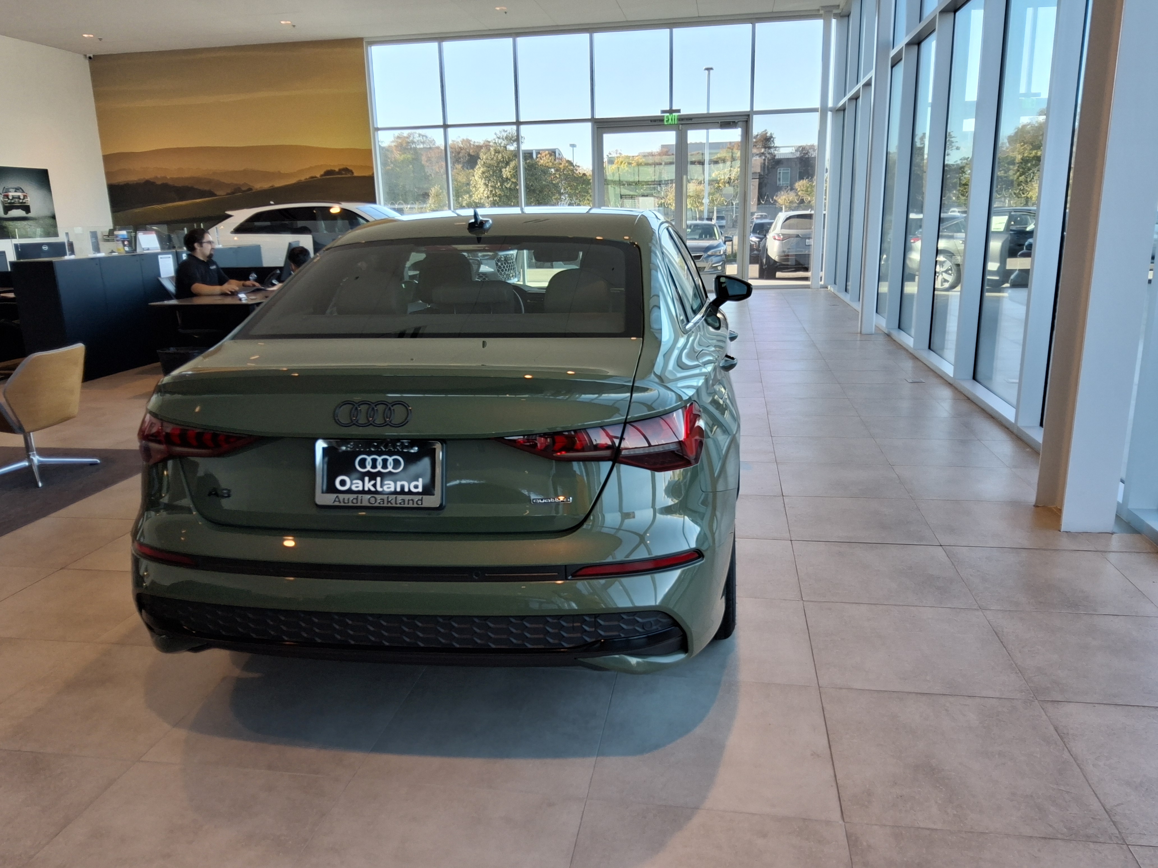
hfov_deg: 69.4
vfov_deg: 54.9
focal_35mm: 25
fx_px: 836
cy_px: 434
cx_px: 579
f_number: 2
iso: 50
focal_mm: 3.08
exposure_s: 1/131
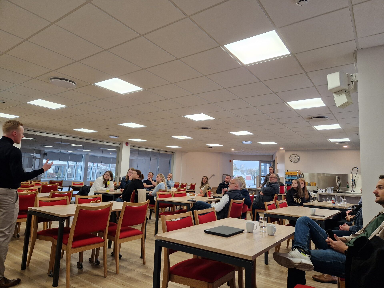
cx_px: 192
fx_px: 255
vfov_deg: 58.9
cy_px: 144
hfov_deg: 73.9
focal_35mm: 23
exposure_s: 1/180
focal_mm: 5.4
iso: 125
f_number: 1.8
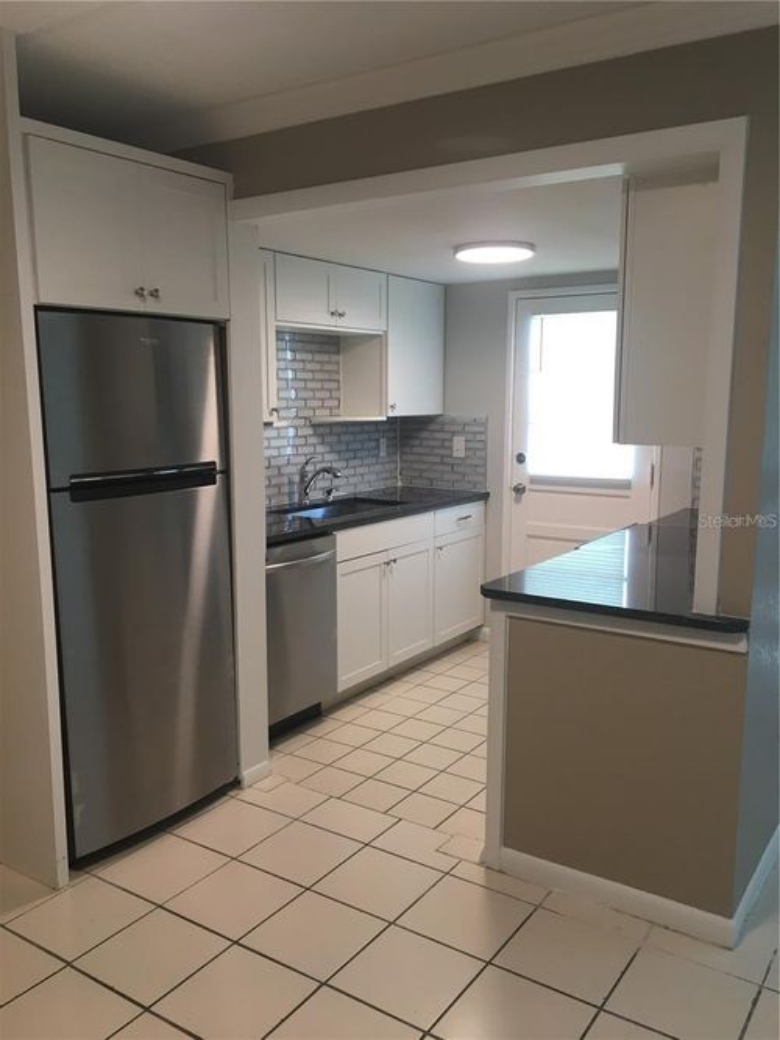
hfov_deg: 48.2
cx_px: 390
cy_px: 520
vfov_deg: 61.7
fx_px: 872
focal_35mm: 29
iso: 50
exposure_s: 1/30
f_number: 2.2
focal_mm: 4.15
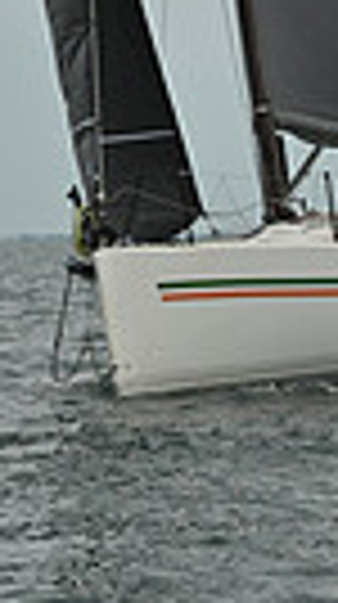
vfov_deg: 5.5
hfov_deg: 3.1
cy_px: -441
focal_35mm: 391
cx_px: 169
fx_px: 6254
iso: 320
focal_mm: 86
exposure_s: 1/1000
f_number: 11
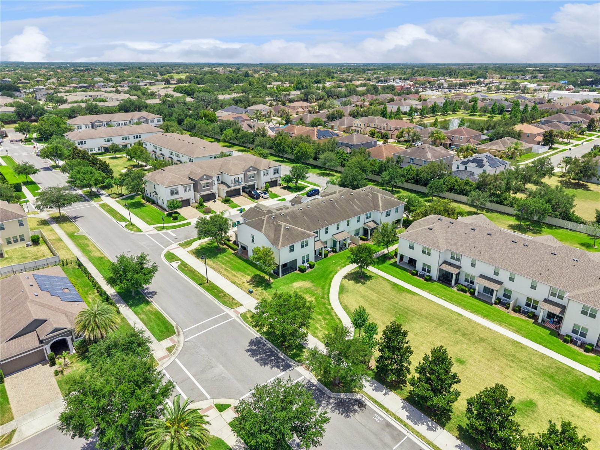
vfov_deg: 56.8
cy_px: 225
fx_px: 416
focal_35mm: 24
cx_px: 300
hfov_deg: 71.6
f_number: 1.8
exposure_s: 1/6400
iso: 260
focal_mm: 8.7
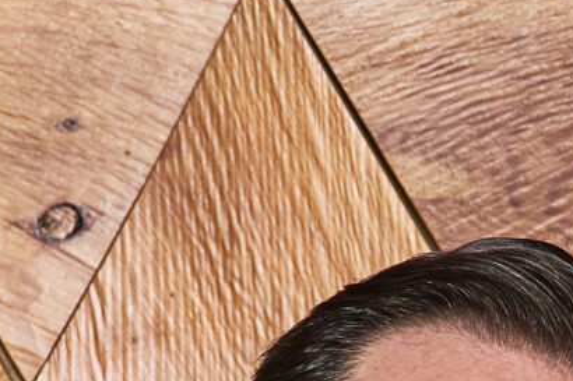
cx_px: 1040
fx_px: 6952
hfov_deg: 4.7
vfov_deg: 3.1
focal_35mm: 437
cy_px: 1106
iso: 320
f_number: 6.3
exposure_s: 1/60
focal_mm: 70
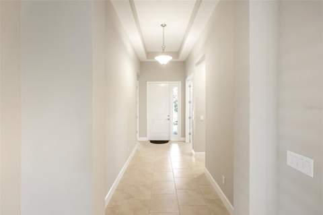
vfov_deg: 73.6
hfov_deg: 96.8
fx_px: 143
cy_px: 108
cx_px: 162
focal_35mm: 16
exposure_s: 1/10
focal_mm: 16
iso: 400
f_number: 4
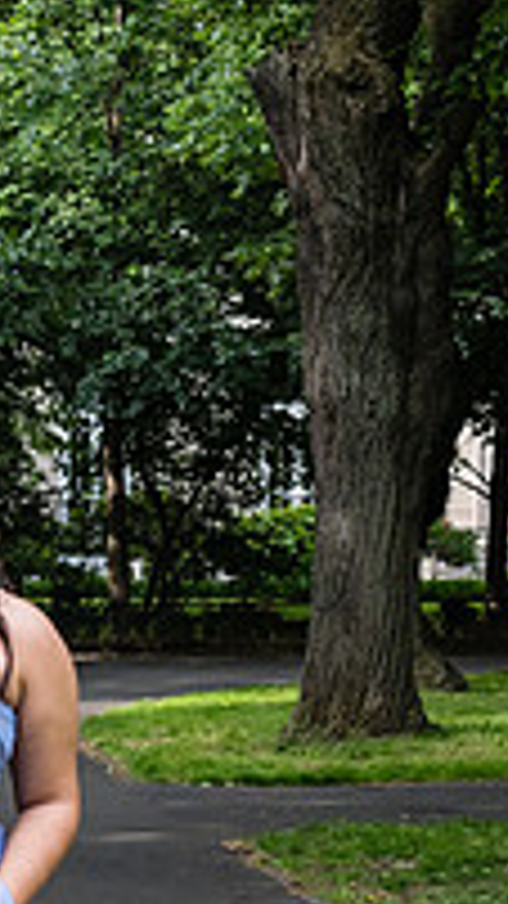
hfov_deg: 9.5
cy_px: 755
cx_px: -438
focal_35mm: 121
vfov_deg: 17.5
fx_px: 2899
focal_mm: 35
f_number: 4
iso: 1600
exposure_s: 1/1250
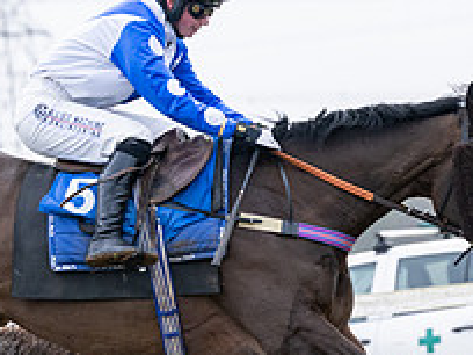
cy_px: 274
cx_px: 42
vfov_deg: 3.3
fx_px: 6176
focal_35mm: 452
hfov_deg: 4.4
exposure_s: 1/1000
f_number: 4
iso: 400
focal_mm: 115
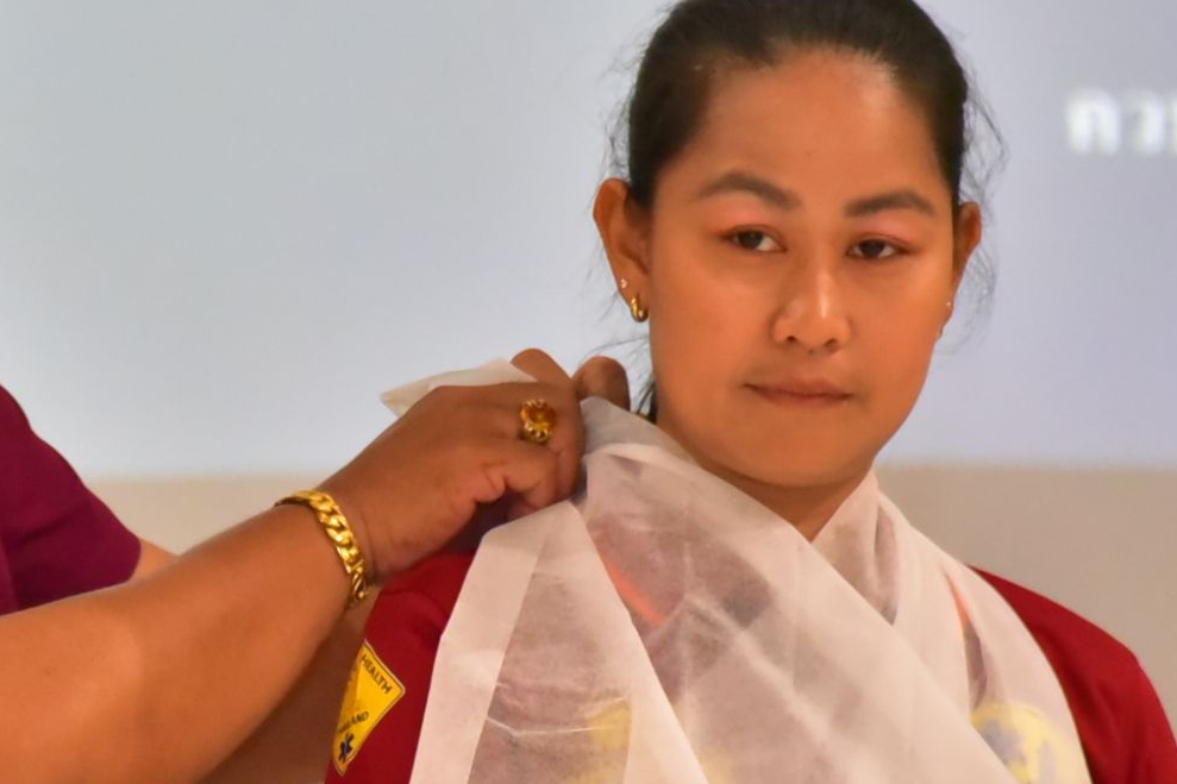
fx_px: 24809
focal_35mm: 759
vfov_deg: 1.8
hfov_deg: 2.7
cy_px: 480
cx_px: 263
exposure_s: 1/160
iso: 10000
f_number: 5.6
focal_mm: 300
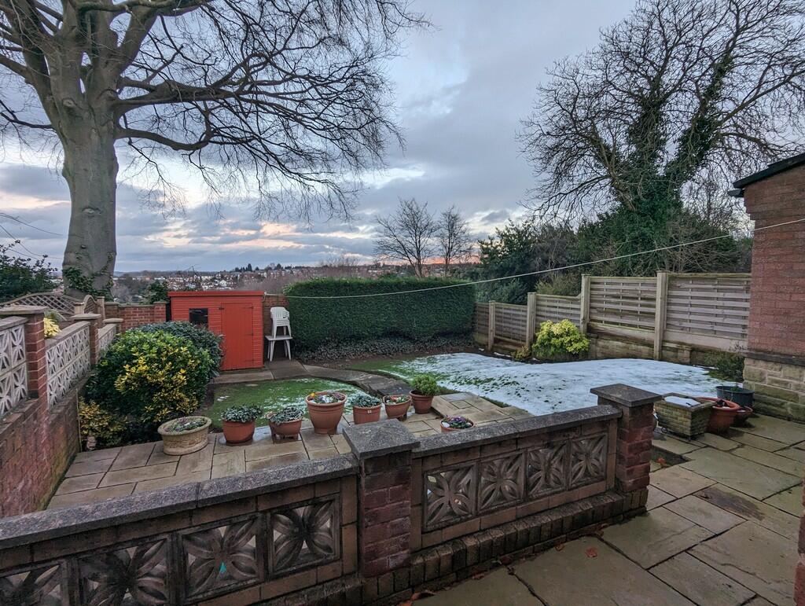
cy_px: 303
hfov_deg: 94.4
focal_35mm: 16
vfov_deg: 78.2
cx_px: 402
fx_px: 373
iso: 49
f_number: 2.2
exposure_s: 1/84
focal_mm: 2.35
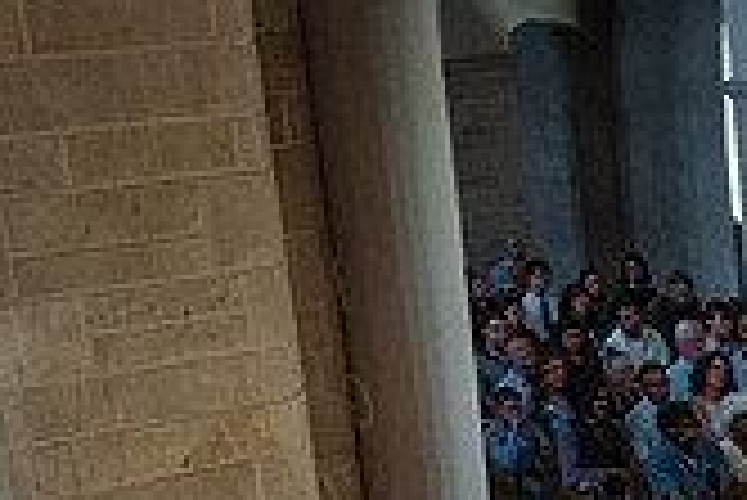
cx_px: 1080
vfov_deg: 11.1
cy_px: 851
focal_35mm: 117
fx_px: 2430
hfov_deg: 16.2
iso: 5000
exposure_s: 1/80
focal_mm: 33.5
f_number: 4.8
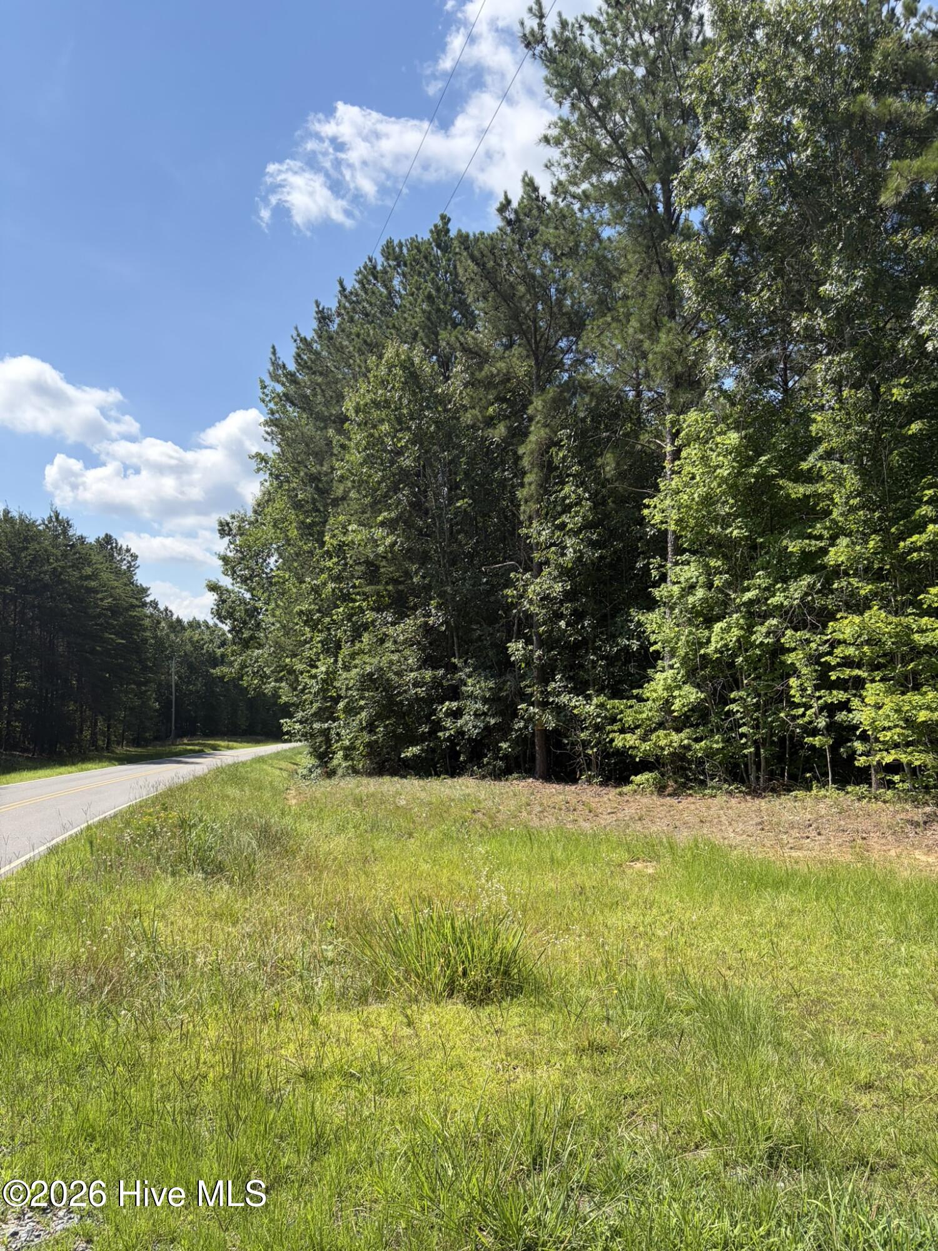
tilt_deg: +3.5
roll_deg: +0.1
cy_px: 626
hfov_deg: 53.1
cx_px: 469
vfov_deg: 67.3
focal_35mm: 26
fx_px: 939
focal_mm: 5.96
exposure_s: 1/2985
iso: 64
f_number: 1.6
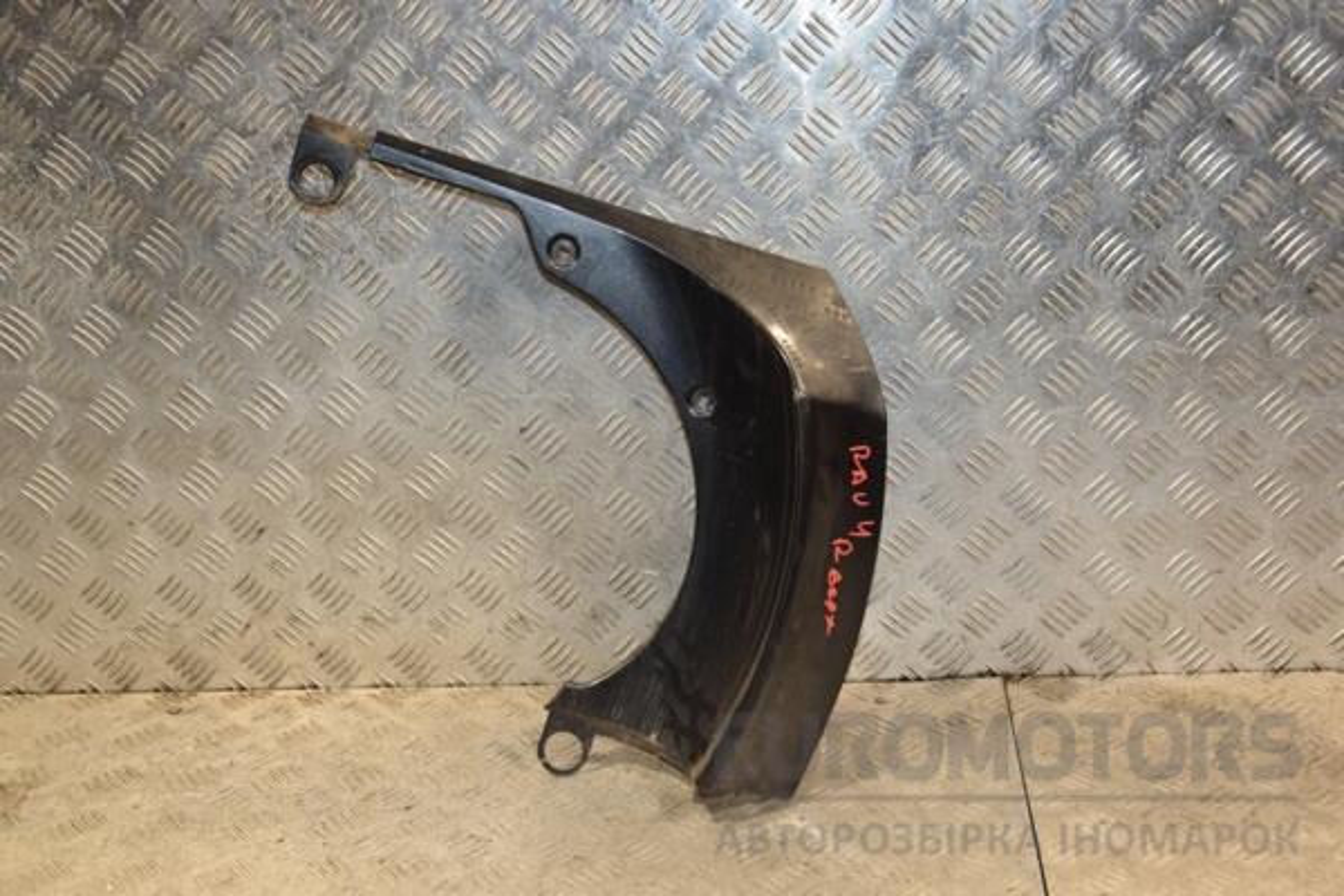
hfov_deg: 41.1
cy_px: 448
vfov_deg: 28.1
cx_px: 672
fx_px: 1792
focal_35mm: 48
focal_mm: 32
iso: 800
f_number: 5
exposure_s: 1/200
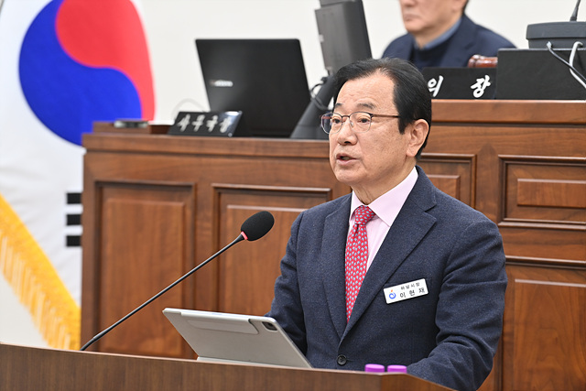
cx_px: 293
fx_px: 3256
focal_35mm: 200
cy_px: 196
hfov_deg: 10.3
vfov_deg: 6.9
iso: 1000
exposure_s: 1/60
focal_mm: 200
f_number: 4.5
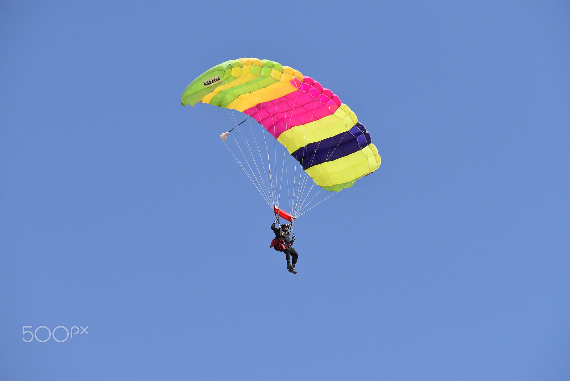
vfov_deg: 8.3
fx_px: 2613
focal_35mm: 165
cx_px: 285
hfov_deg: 12.4
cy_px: 190
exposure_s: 1/1600
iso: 400
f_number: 6.3
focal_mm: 110
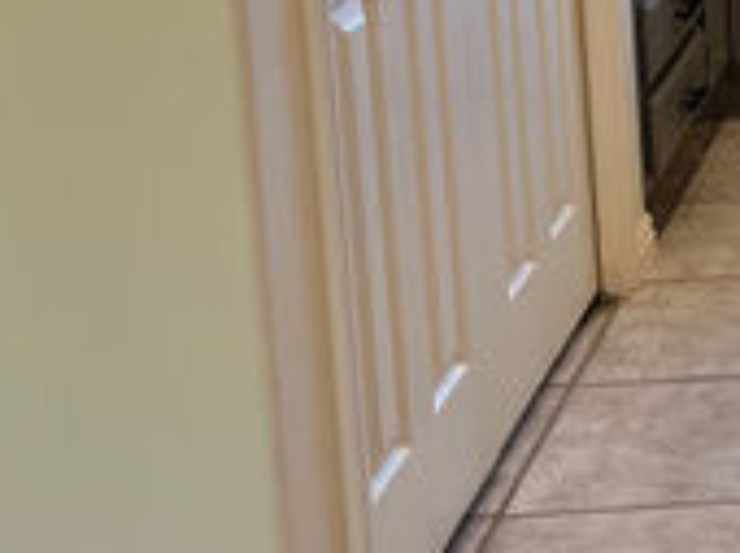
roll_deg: +0.1
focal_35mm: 98
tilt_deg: -10.0
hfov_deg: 16.9
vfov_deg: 14.4
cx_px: 1297
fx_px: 2092
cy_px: -179
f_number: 1.6
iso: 125
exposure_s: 1/120
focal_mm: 5.1
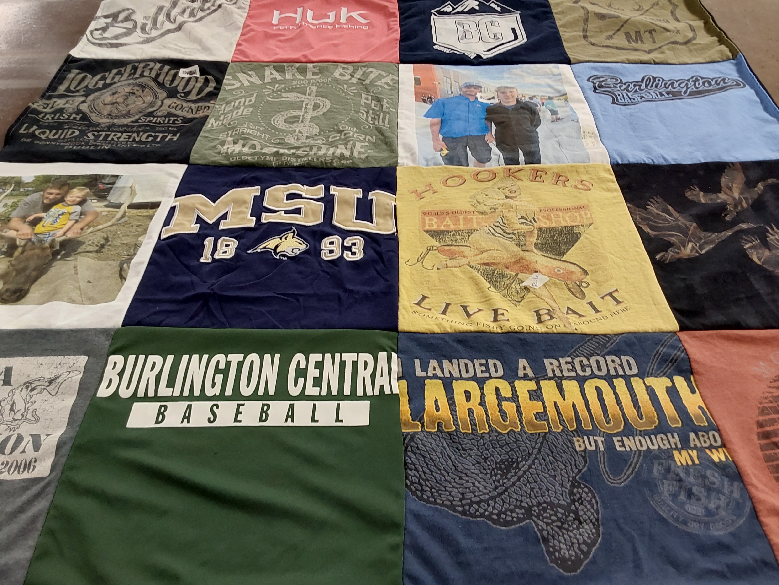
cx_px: 390
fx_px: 630
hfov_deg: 63.4
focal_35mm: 28
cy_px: 292
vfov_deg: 49.7
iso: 100
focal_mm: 2.91
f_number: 1.9
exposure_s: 1/50
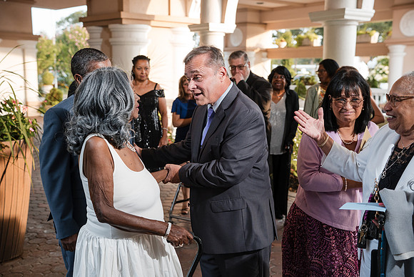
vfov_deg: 29.9
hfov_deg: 43.6
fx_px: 518
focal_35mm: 45
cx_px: 207
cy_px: 138
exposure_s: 1/250
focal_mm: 45
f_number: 4
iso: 640
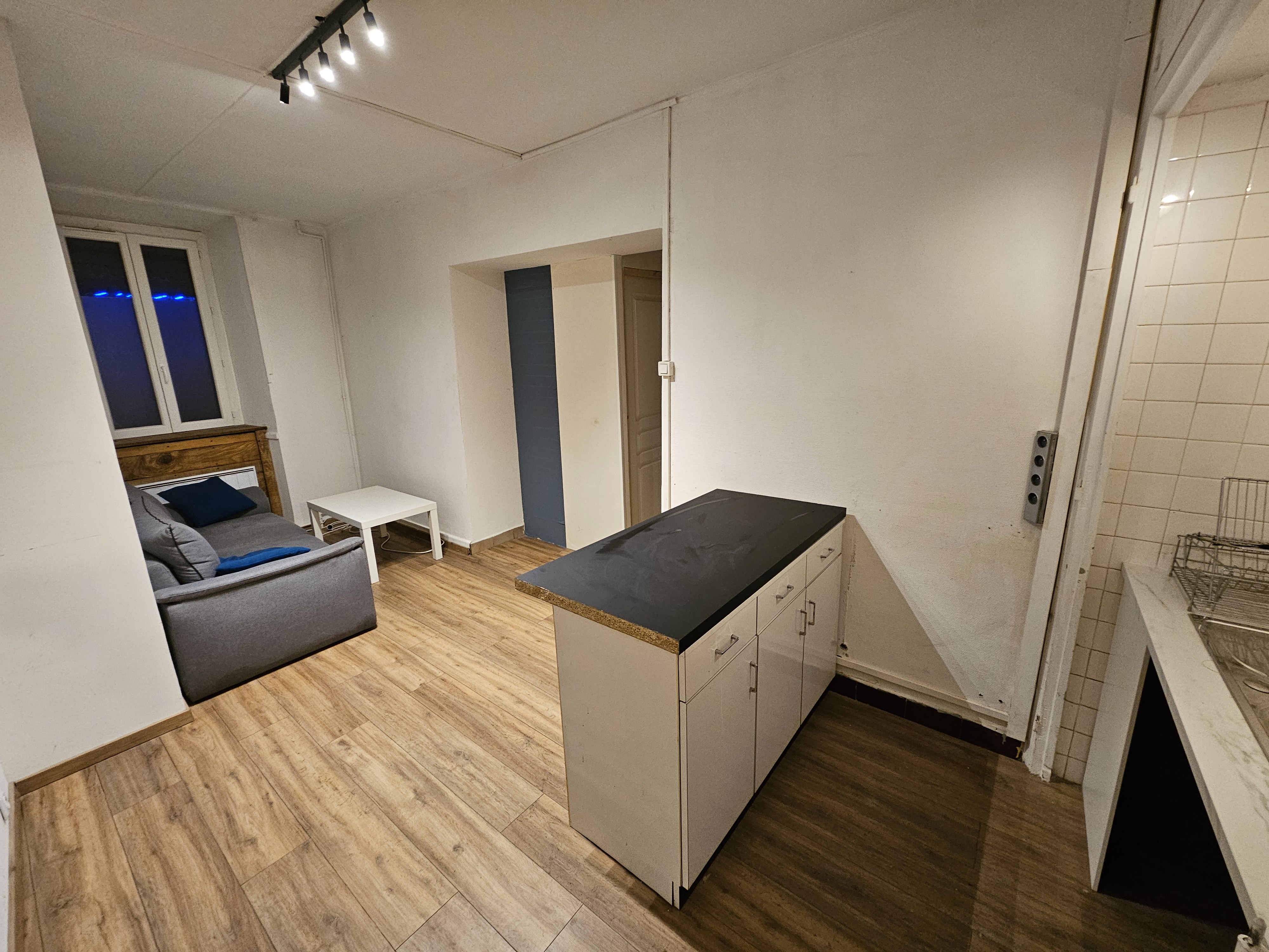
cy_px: 476
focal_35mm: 13
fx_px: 477
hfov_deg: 106.2
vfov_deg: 89.9
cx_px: 634
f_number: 2.2
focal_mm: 2.2
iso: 500
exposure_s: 1/33
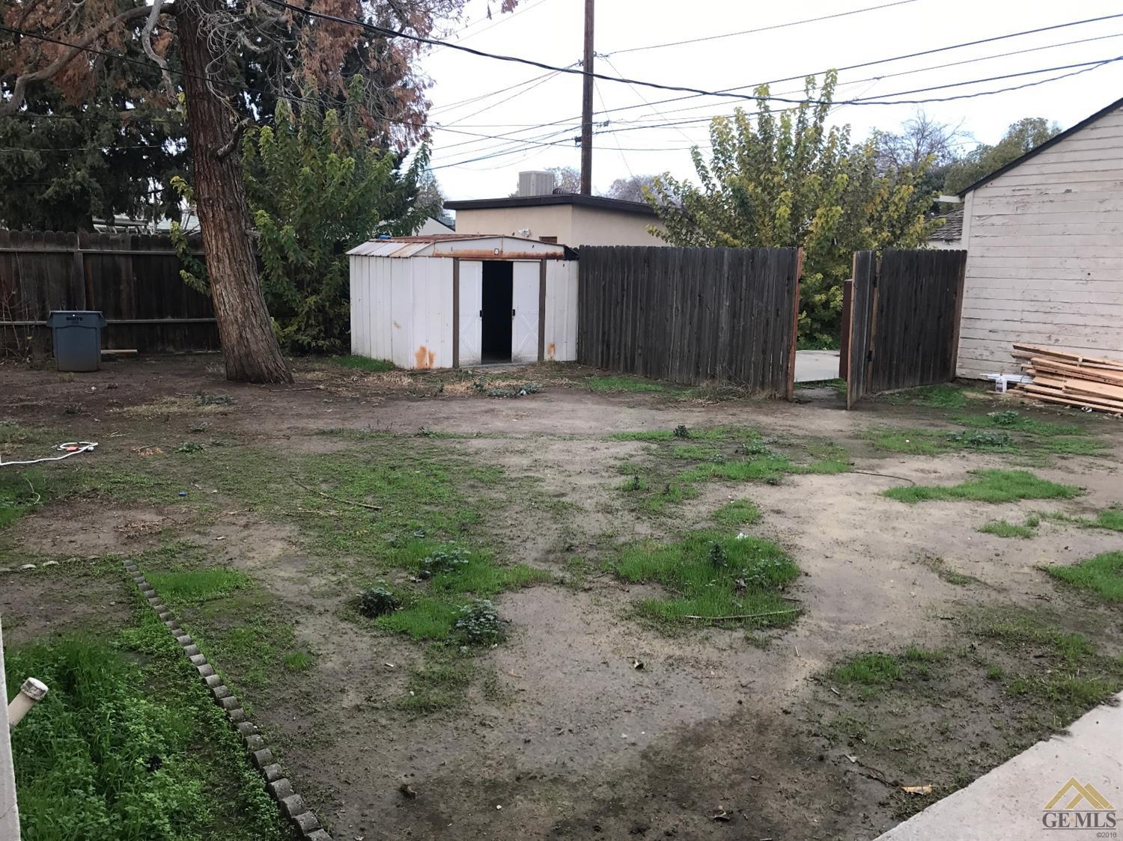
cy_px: 420
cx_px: 562
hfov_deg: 63.5
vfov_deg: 49.7
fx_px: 908
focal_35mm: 28
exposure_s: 1/435
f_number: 1.8
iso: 20
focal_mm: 3.99
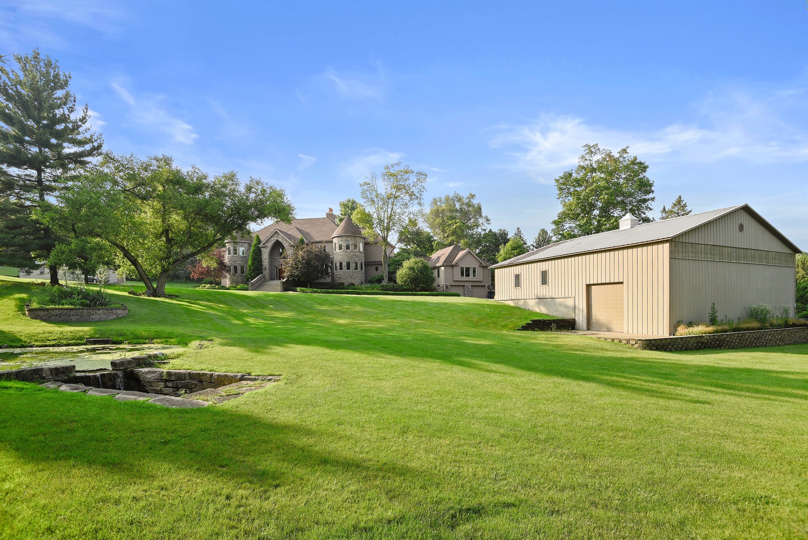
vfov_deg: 73.8
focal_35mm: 16
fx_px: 359
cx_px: 404
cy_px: 270
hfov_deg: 96.7
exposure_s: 1/200
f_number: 7.1
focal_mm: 16
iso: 100
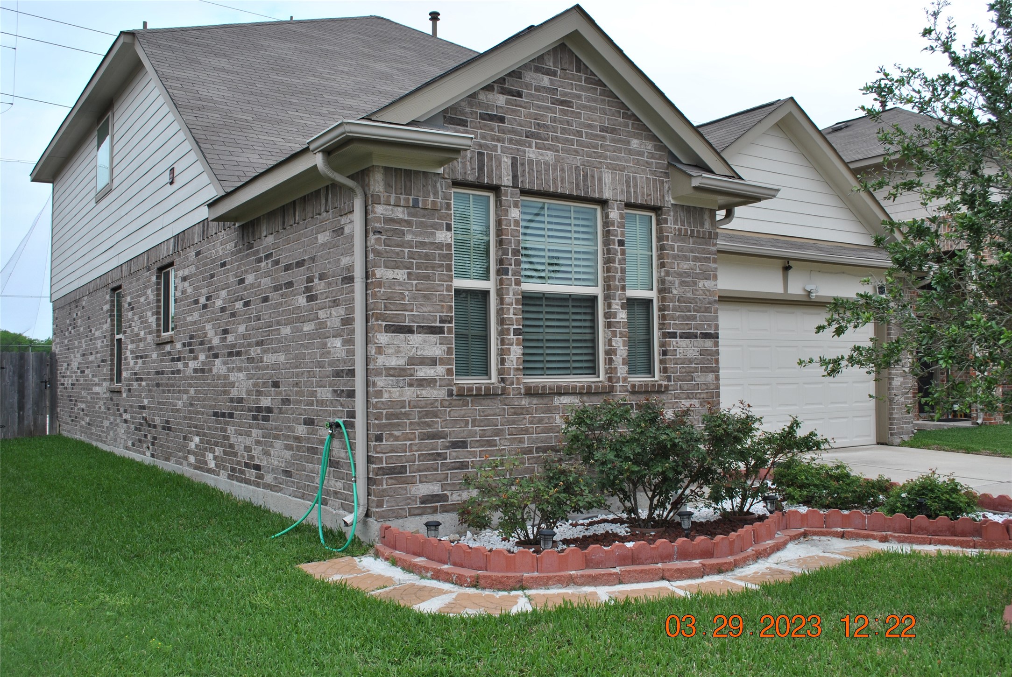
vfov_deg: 40.1
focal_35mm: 33
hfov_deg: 57.2
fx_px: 929
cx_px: 506
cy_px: 338
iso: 100
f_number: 8
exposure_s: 1/250
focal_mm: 22
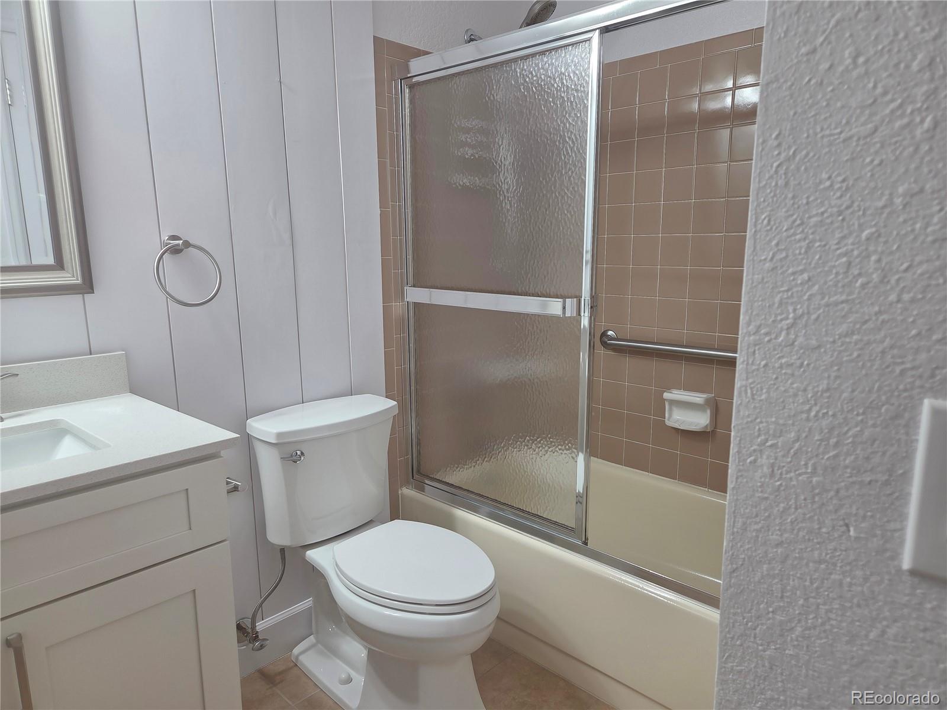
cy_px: 355
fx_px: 629
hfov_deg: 73.9
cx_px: 474
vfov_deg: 58.9
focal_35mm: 23
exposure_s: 1/120
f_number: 1.8
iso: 80
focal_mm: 5.4
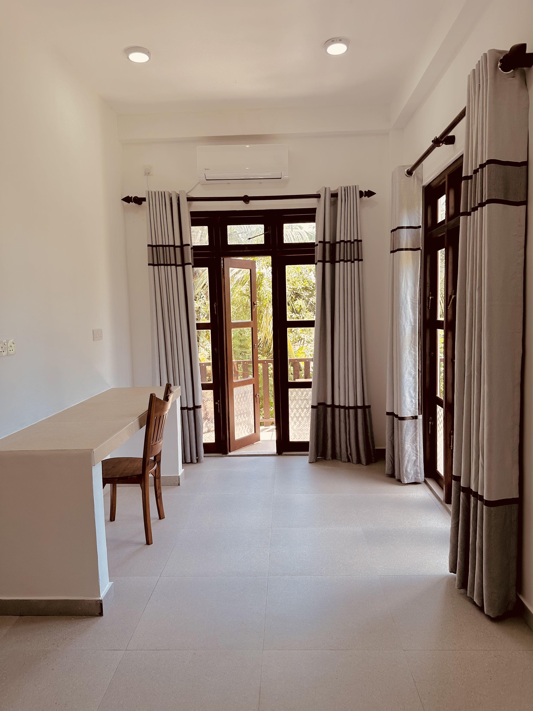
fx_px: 493
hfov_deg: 56.8
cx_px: 266
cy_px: 356
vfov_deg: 71.6
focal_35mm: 24
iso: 80
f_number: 1.78
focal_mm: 6.86
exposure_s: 1/383
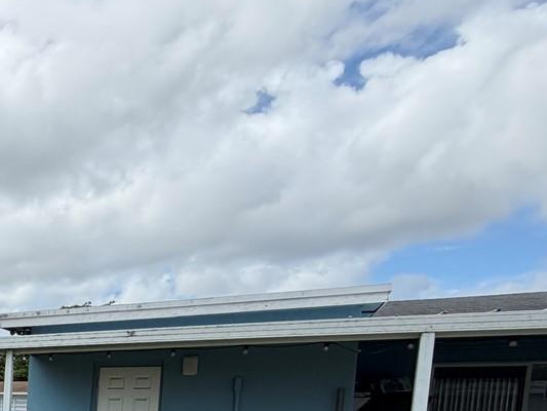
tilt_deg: -6.0
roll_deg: -0.6
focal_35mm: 42
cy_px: 461
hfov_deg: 29.7
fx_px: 664
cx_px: -246
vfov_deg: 30.4
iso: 20
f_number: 2.2
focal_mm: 2.22
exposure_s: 1/770
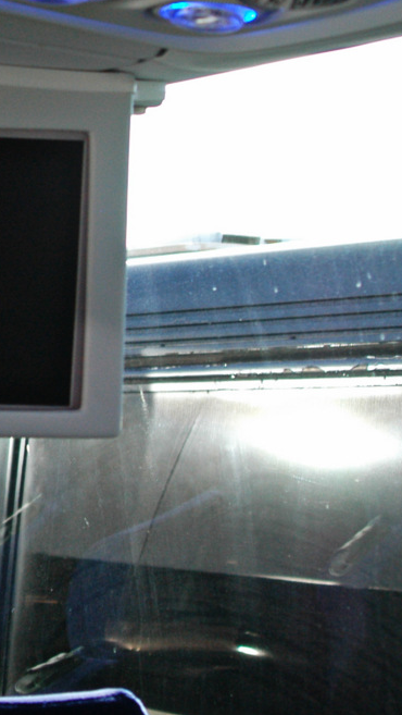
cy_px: 190
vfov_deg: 19.9
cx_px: -216
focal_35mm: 107
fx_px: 2026
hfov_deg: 10.9
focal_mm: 28
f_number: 3.8
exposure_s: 1/60
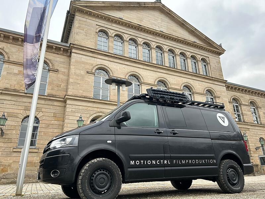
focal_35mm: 26
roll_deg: +0.4
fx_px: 199
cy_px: 100
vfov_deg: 53.1
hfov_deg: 67.3
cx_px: 132
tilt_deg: +19.5
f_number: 1.5
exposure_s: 1/266
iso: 40
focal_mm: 5.7
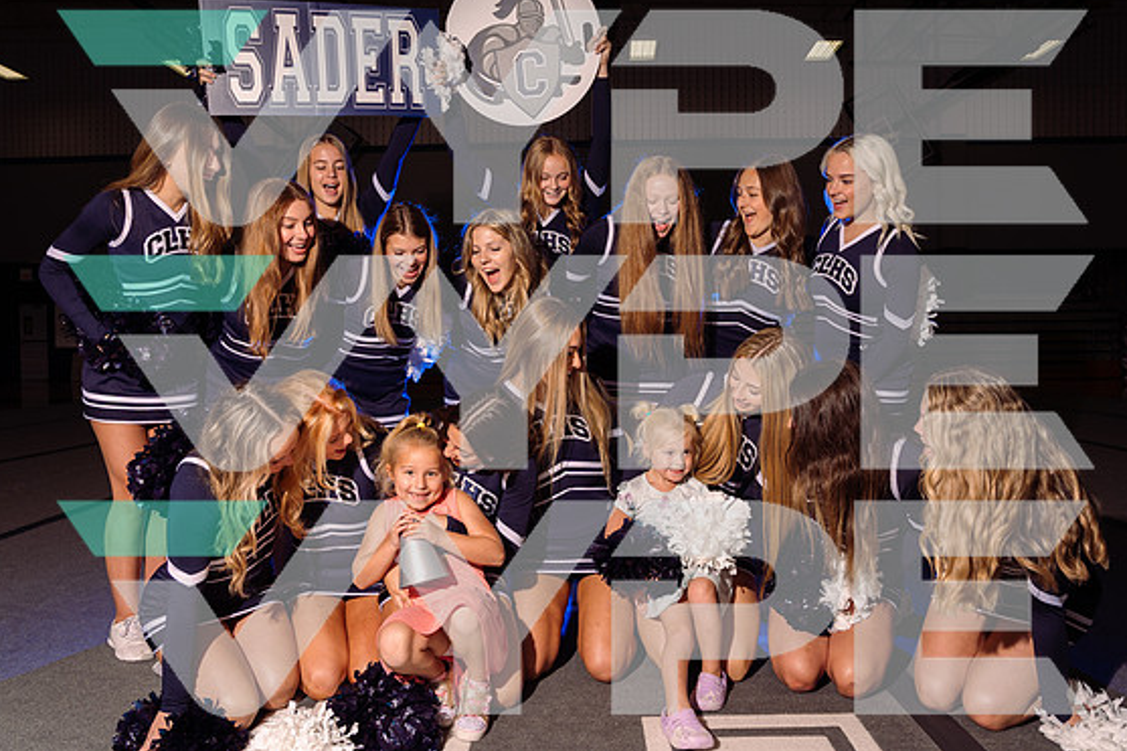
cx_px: 579
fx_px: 782
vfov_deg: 51.2
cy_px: 363
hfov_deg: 71.5
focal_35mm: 25
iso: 100
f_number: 8
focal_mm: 24
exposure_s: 1/250
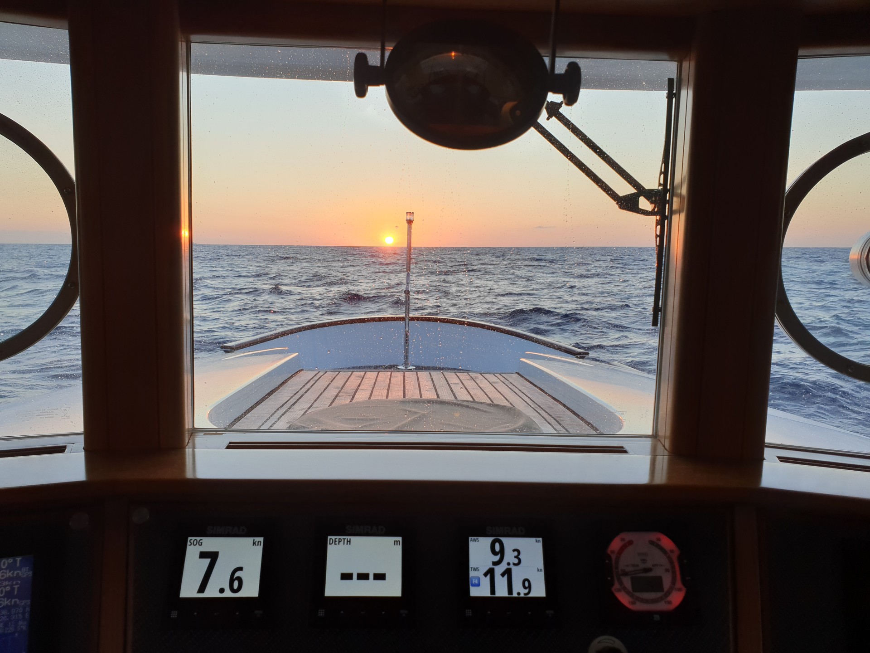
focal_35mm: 26
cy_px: 326
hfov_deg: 67.3
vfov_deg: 53.1
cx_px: 435
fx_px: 653
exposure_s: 1/187
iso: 50
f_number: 2.4
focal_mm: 4.3
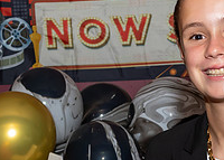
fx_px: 1146
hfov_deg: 11.1
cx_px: 169
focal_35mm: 180
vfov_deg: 8.0
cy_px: 122
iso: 400
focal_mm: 35
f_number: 7.1
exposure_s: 1/250
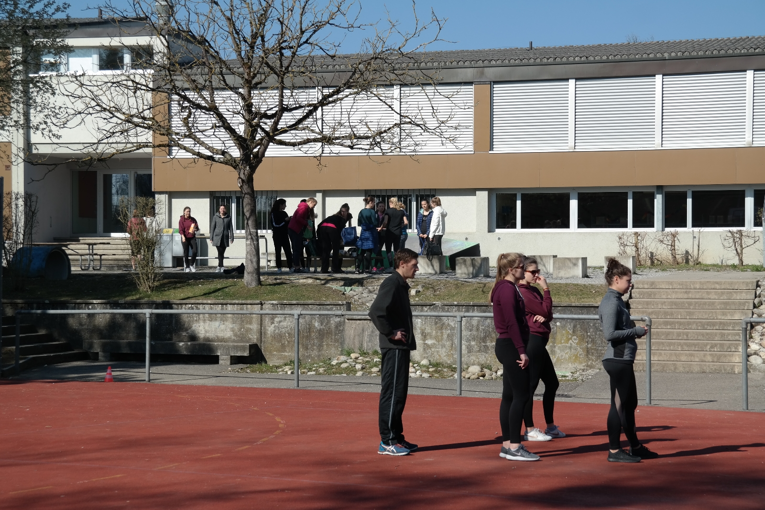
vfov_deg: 16.3
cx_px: 382
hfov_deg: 24.2
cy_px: 255
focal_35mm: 84
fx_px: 1785
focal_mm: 55
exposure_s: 1/320
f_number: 7.1
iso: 100
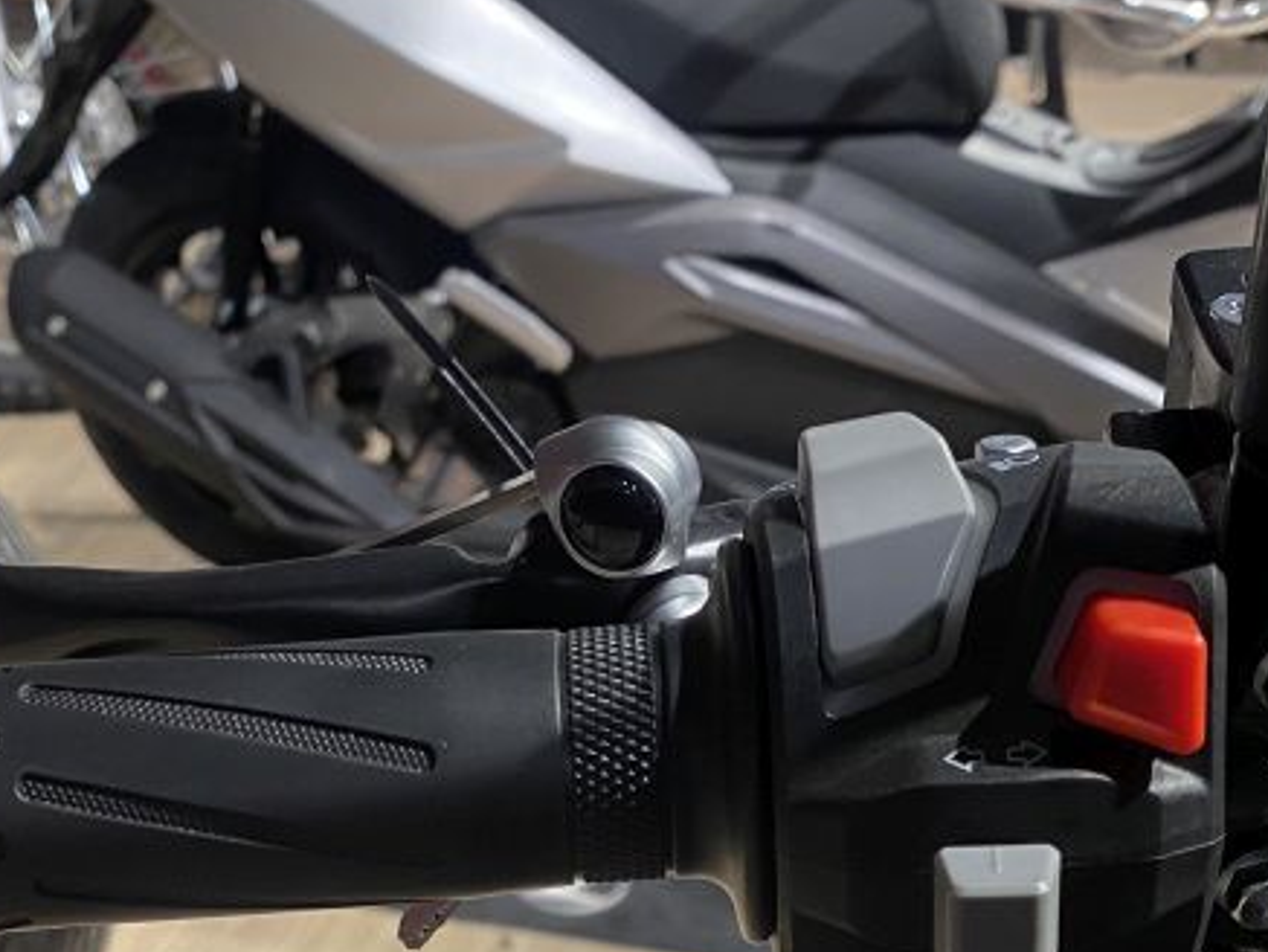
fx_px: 2308
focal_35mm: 63
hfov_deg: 30.7
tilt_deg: -36.1
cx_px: 615
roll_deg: +1.8
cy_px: 1075
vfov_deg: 21.9
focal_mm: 4.25
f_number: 1.8
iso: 64
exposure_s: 1/50
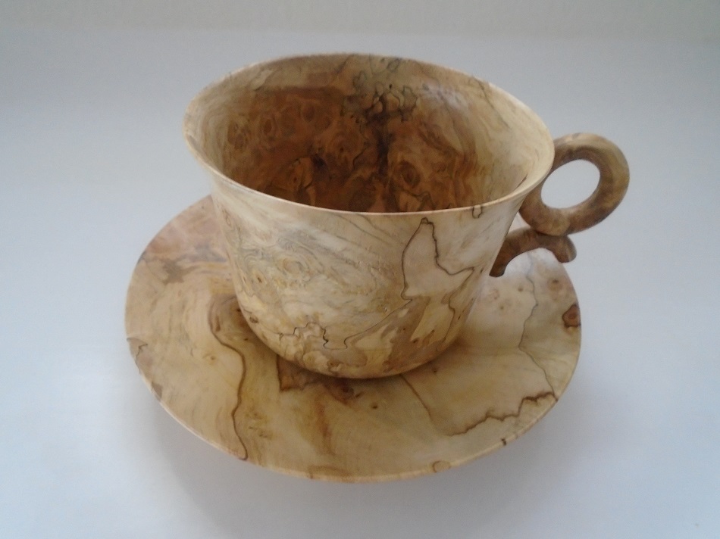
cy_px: 270
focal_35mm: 26
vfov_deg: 53.0
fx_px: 541
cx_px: 360
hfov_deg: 67.3
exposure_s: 1/20
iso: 500
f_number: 3.2
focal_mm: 4.6
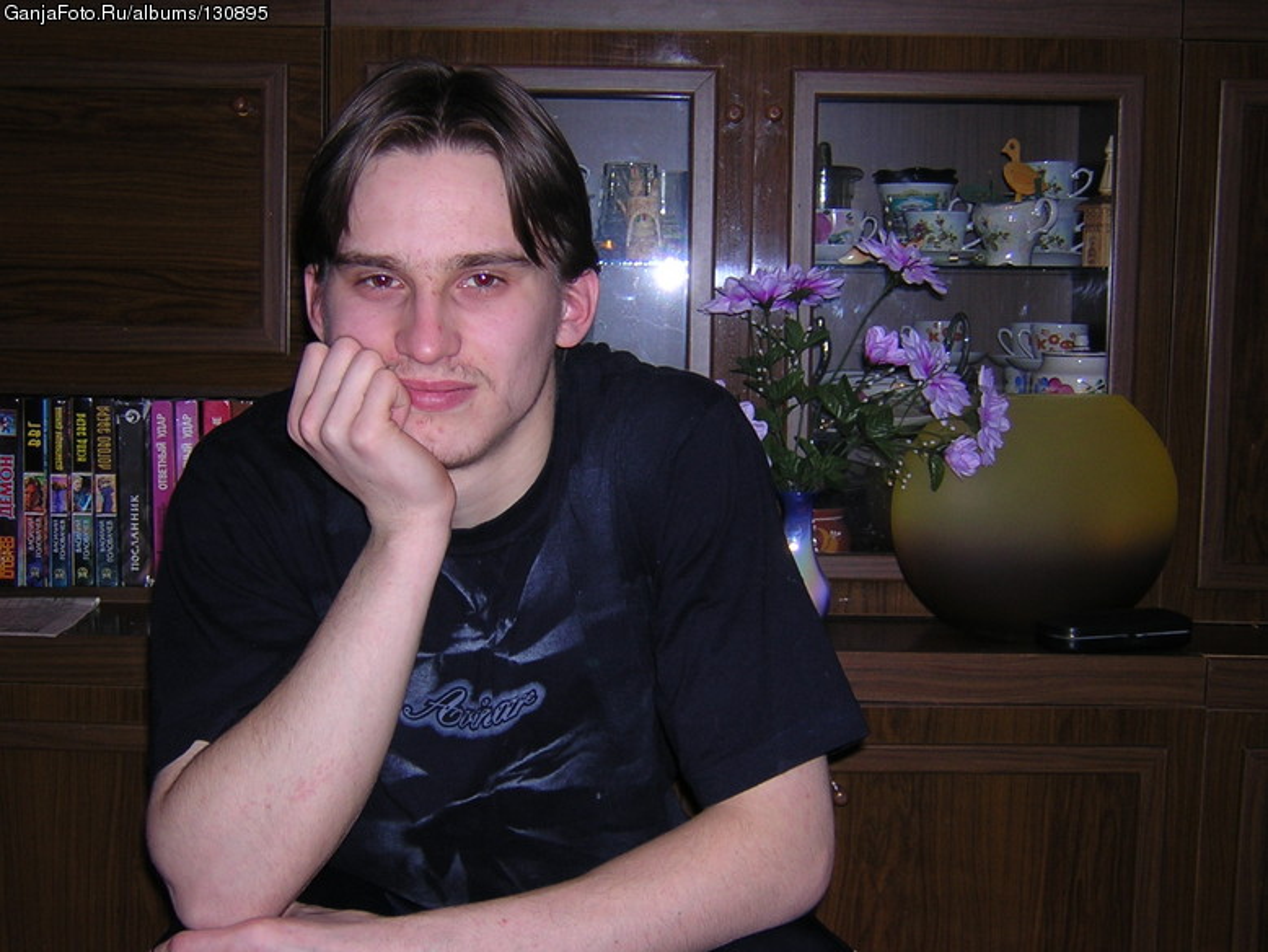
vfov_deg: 30.9
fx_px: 1722
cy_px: 476
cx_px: 634
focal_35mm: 47
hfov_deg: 40.4
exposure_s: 1/60.1
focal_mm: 6.1
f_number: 2.9
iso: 100
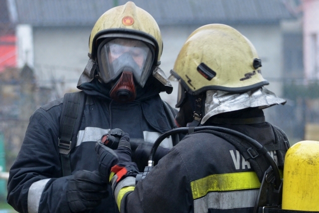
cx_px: 160
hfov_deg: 13.0
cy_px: 106
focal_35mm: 158
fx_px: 1396
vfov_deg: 8.7
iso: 560
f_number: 4.8
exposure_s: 1/60
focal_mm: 105
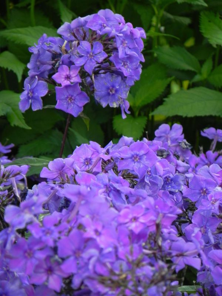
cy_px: 148
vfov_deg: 4.1
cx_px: 111
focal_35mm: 481
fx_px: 4113
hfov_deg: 3.1
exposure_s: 1/80
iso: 160
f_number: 5
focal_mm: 85.6
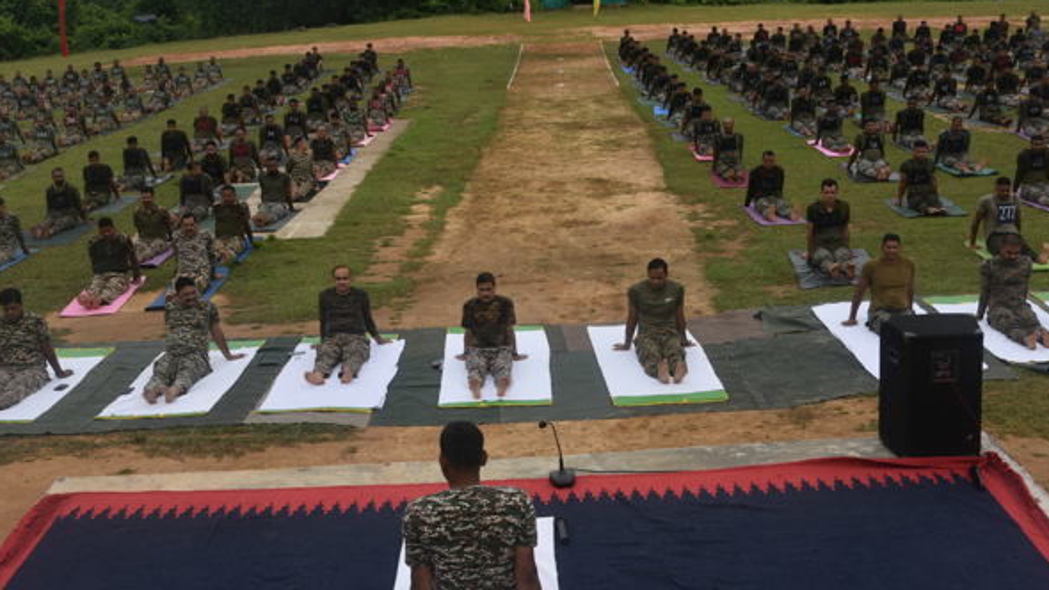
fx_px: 1363
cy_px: 306
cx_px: 528
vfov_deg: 24.4
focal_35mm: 49
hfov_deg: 42.1
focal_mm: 46
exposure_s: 1/250
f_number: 8
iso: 360
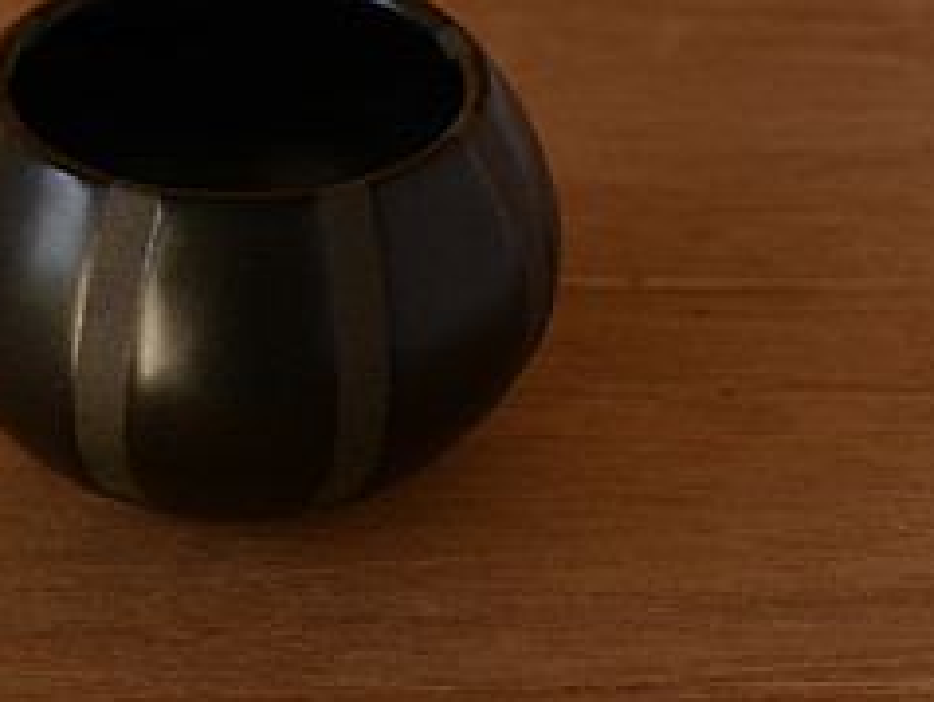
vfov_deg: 12.7
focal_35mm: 117
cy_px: 190
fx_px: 3160
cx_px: 247
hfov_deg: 16.7
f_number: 6.3
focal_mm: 50
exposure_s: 1/100
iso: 500
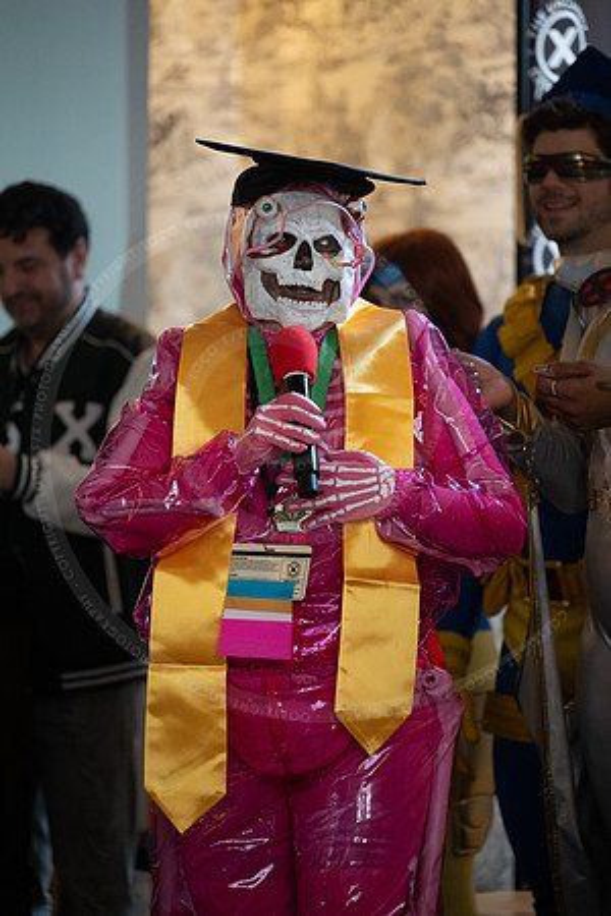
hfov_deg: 9.9
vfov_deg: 14.8
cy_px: 458
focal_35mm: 139
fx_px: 3538
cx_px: 306
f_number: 2.8
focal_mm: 139
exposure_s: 1/250
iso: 4000
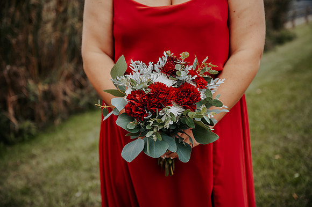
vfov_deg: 32.6
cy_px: 104
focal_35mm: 41
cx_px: 156
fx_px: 355
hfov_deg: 47.4
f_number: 2.8
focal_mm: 41
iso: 320
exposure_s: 1/1000
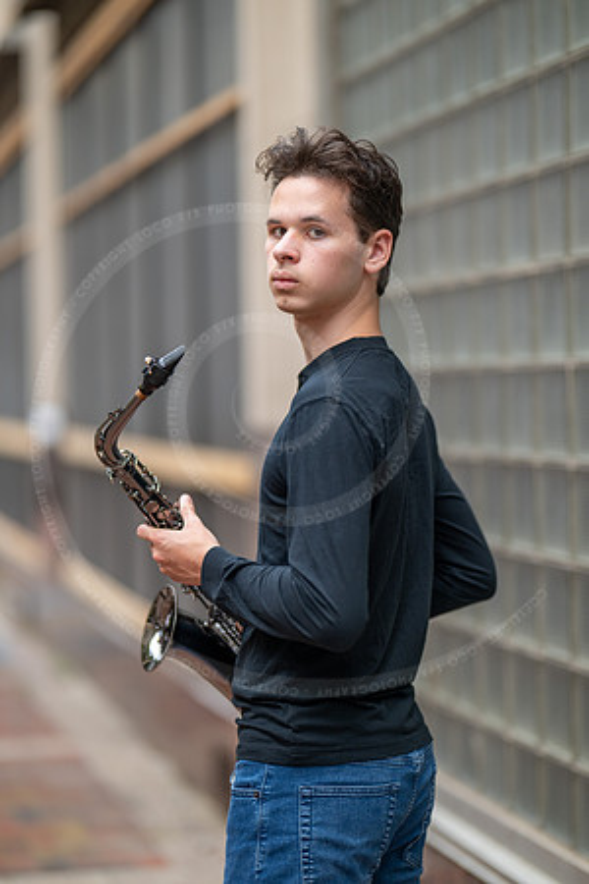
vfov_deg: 23.9
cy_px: 442
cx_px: 294
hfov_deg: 16.1
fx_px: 2086
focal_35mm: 85
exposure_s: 1/320
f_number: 1.2
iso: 250
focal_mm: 85
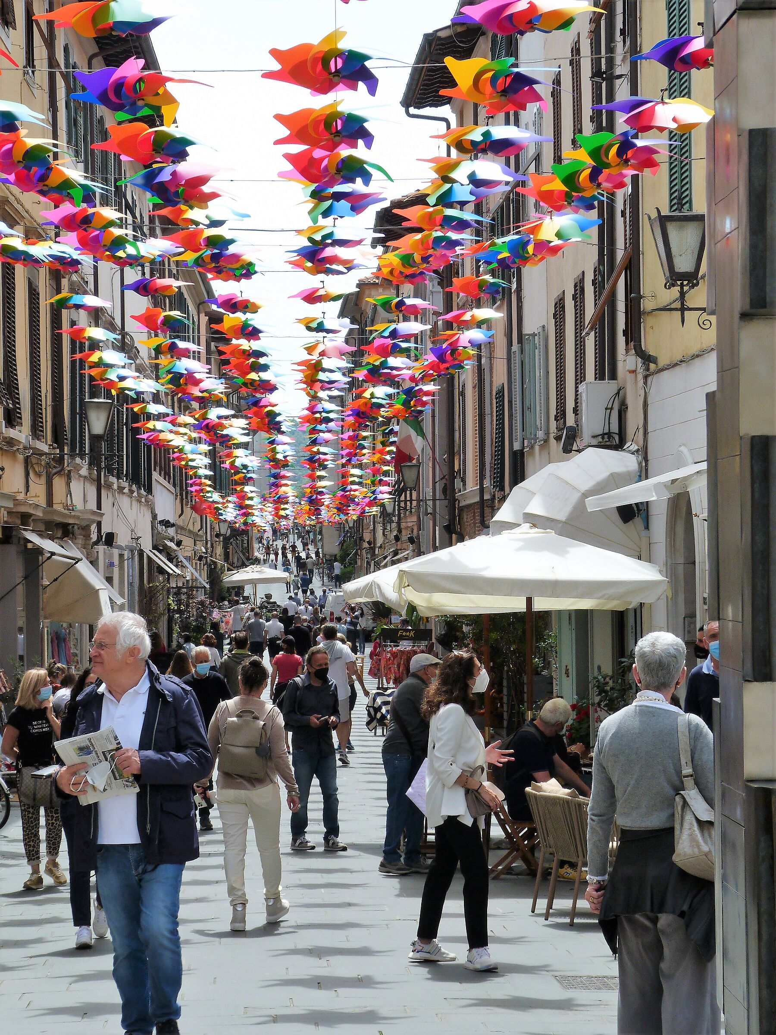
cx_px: 388
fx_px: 3079
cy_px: 518
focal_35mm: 103
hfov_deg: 14.4
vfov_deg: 19.1
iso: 80
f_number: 5
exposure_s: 1/250
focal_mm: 18.6
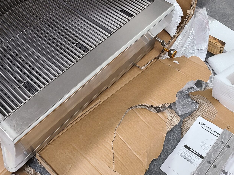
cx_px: 41
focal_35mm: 54
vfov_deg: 25.5
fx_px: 365
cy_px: -4
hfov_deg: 34.3
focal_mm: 5.4
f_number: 1.8
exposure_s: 1/39
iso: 160
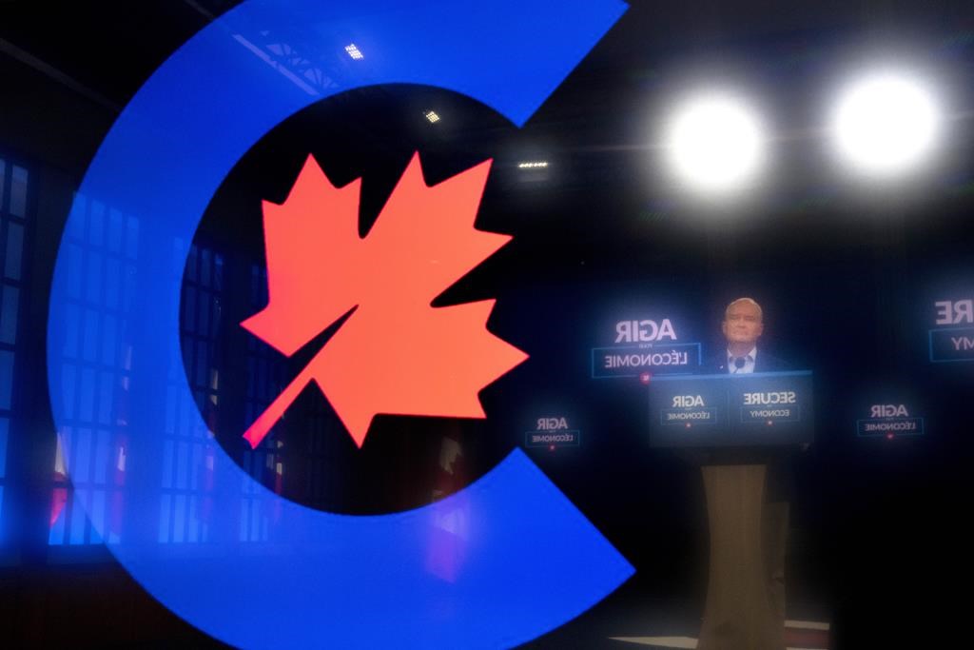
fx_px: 1163
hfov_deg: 45.4
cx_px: 487
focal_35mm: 43
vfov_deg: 31.2
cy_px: 325
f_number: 9
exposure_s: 1/25
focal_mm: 43
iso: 4000
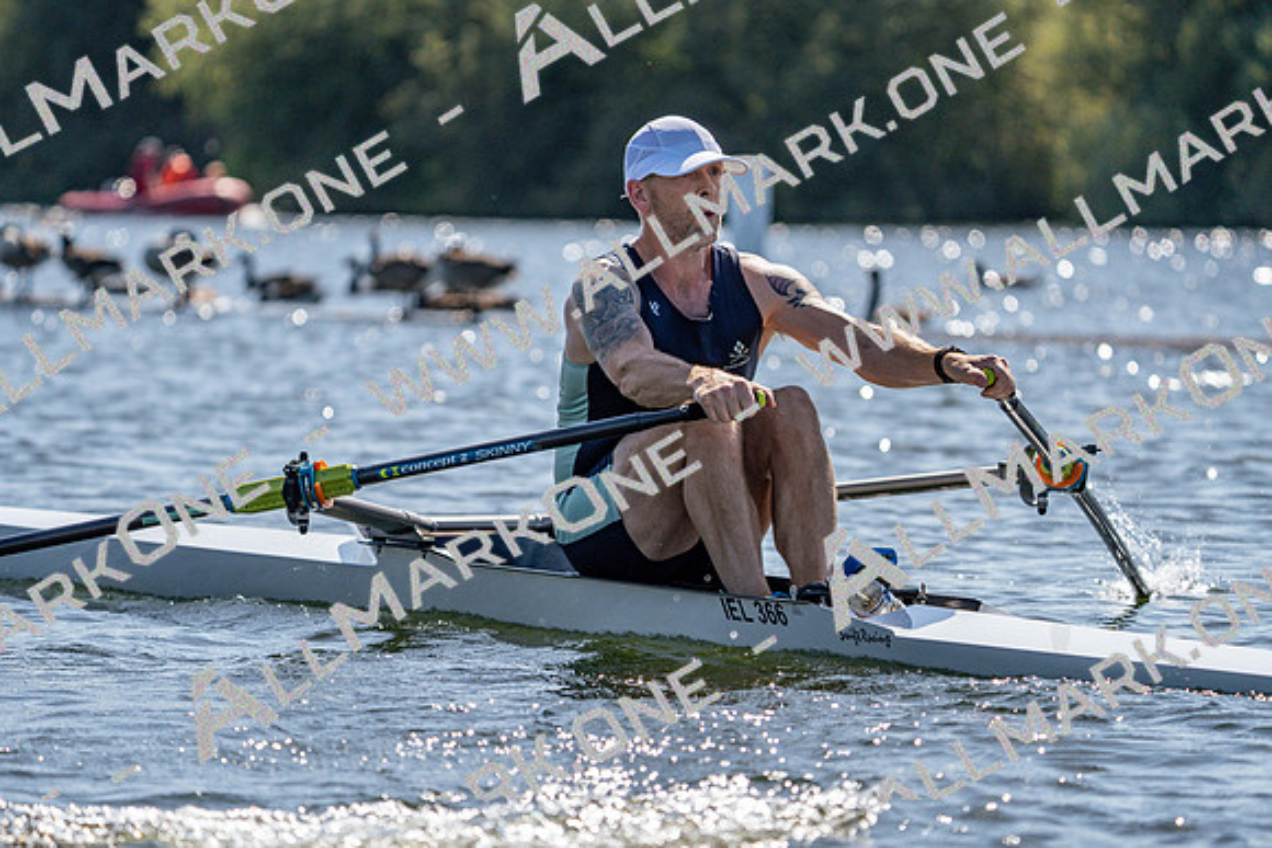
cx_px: 636
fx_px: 9012
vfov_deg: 5.4
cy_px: 424
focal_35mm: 255
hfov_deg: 8.1
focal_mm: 255
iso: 250
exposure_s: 1/2000
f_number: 5.6
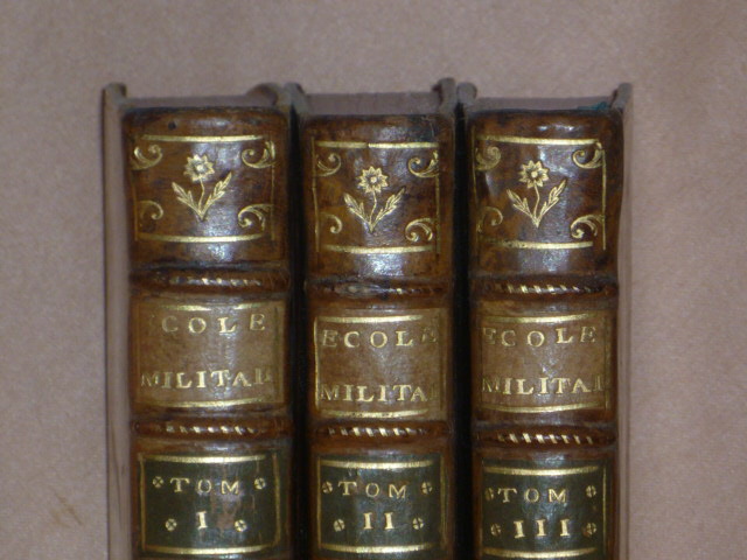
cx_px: 374
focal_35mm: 262
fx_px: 5654
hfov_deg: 7.6
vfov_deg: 5.7
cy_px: 280
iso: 100
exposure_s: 1/60
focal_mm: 24
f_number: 5.9
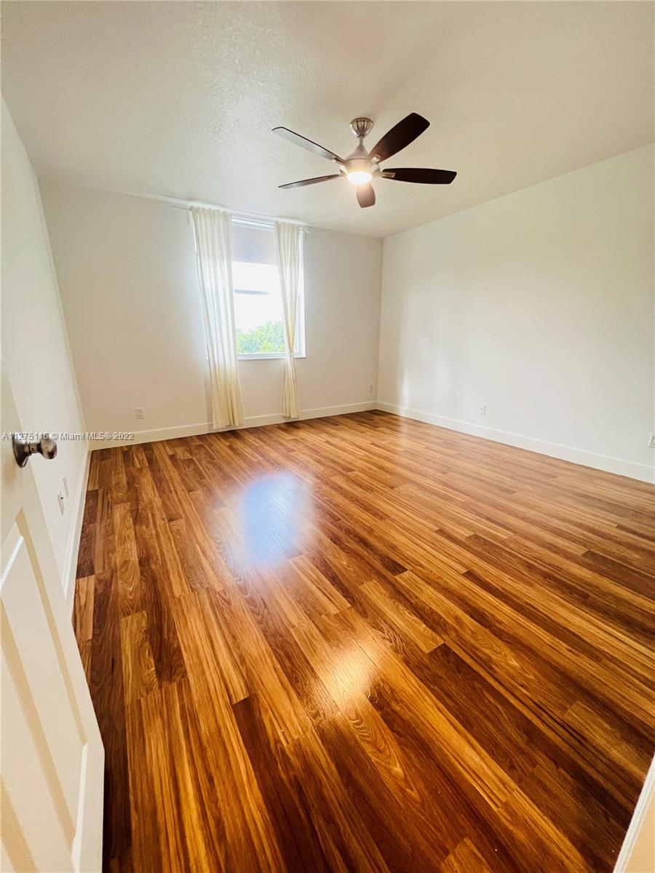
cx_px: 328
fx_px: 328
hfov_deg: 89.9
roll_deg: +0.9
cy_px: 436
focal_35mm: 13
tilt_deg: -15.9
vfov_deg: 106.2
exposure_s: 1/60
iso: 320
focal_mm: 1.57
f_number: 1.8
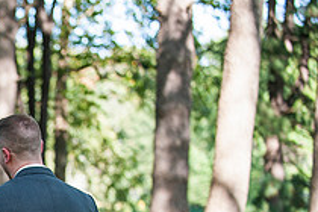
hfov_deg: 10.4
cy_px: 273
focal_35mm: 193
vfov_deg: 7.0
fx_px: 1705
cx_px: -89
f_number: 2.8
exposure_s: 1/800
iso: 400
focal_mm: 70
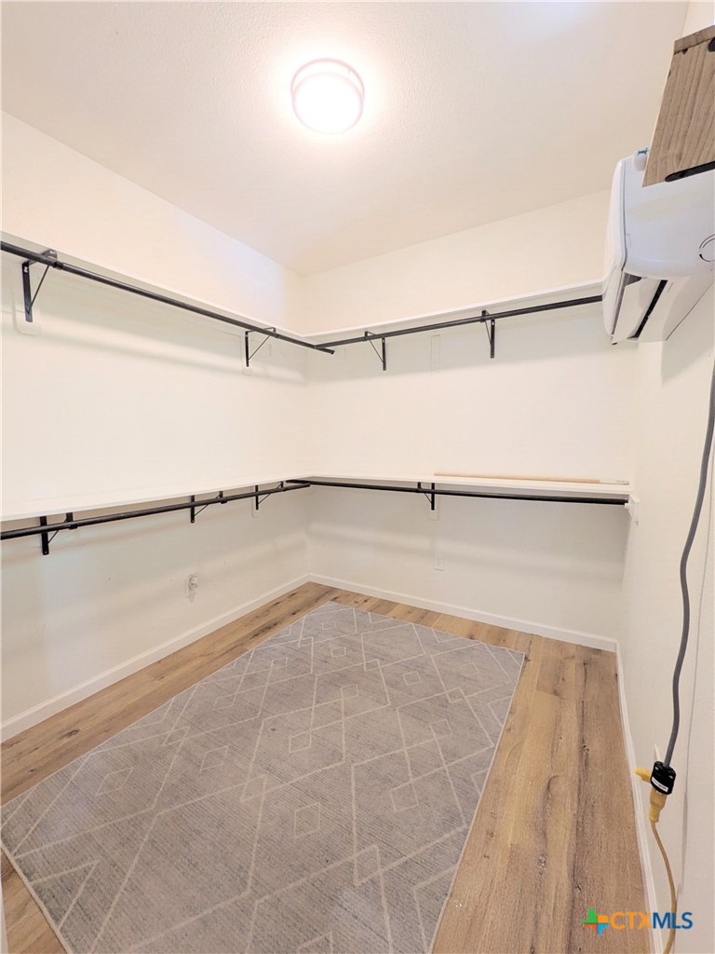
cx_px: 358
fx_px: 386
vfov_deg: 102.1
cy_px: 477
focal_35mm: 14
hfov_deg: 85.7
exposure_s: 1/30
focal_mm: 1.83
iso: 201
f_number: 2.2
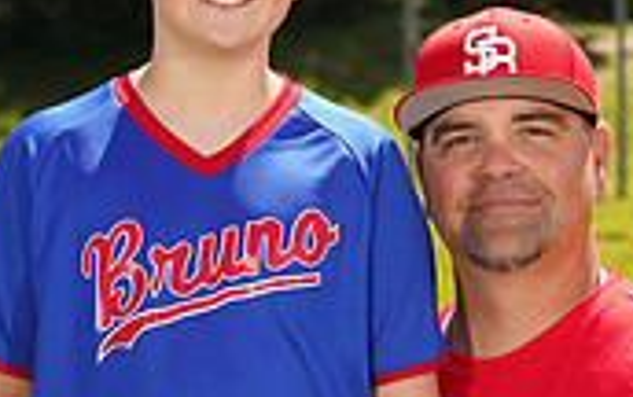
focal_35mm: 343
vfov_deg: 3.8
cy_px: 643
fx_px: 5925
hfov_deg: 6.1
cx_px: 488
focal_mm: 100
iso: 100
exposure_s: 1/160
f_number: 9
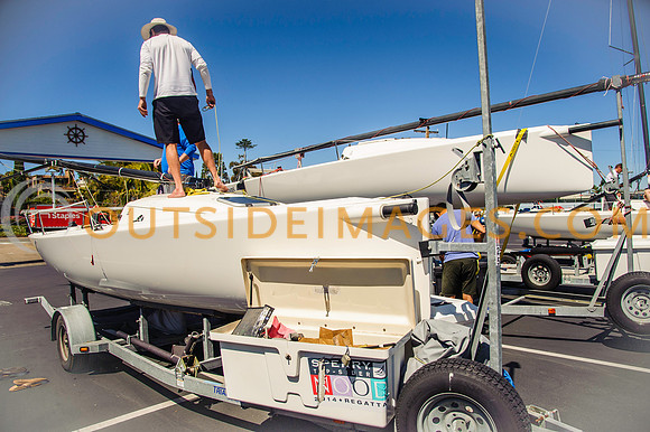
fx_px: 433
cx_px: 325
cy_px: 216
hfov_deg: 73.8
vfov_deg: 53.1
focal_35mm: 24
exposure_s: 1/4000
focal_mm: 24
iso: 320
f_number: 5
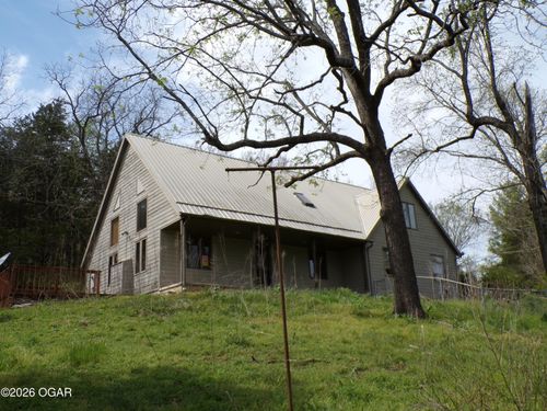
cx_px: 274
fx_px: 506
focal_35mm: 32
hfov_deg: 56.8
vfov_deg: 44.2
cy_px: 206
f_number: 4.8
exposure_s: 1/640
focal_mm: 5.8
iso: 100
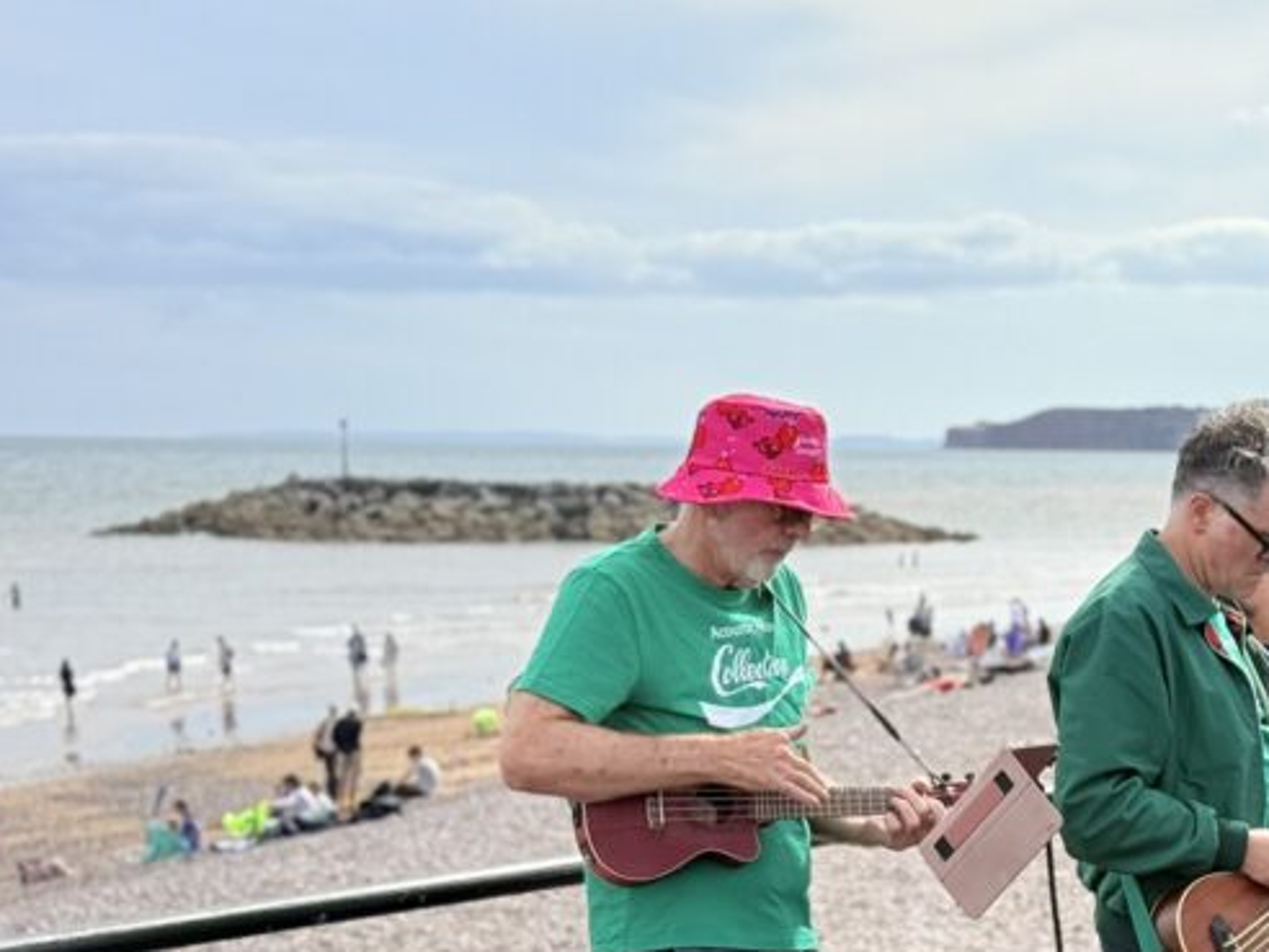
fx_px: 3666
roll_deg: -0.8
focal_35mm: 100
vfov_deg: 14.6
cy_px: 862
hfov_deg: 19.0
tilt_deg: -5.8
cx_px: 1295
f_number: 1.78
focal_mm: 6.76
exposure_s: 1/4098
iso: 64
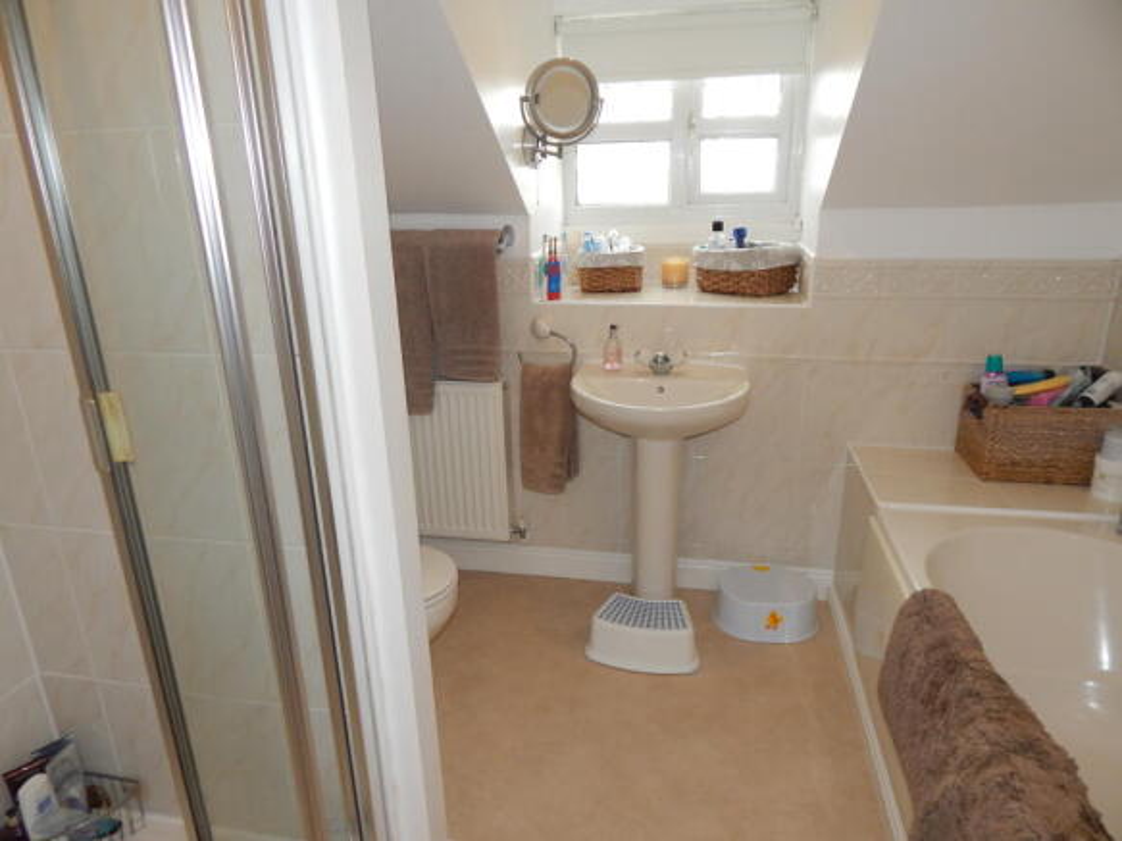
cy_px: 420
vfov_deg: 58.9
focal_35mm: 23
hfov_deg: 73.9
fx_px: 745
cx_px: 561
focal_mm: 4
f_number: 3
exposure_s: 1/30
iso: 200
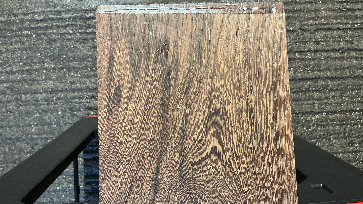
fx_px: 308
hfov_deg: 61.0
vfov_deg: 36.6
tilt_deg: -85.5
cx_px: 179
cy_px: 118
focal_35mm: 32
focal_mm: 3
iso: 200
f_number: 1.8
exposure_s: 1/33
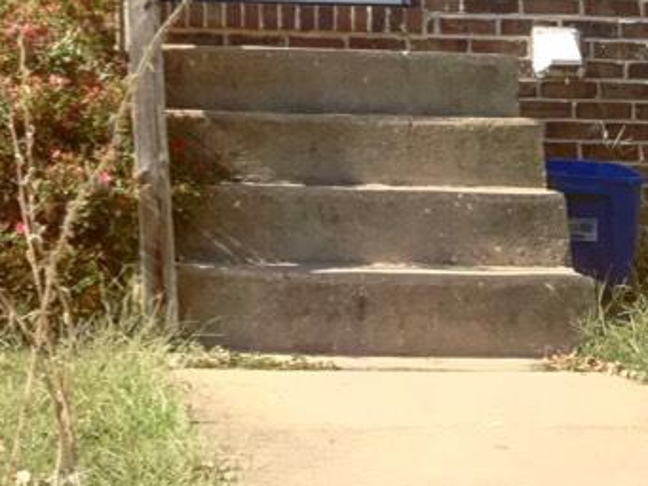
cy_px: -566
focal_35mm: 126
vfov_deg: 10.5
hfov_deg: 15.4
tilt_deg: +20.7
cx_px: 17
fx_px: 2360
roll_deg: -1.2
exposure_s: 1/595
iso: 20
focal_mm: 3.99
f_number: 1.8
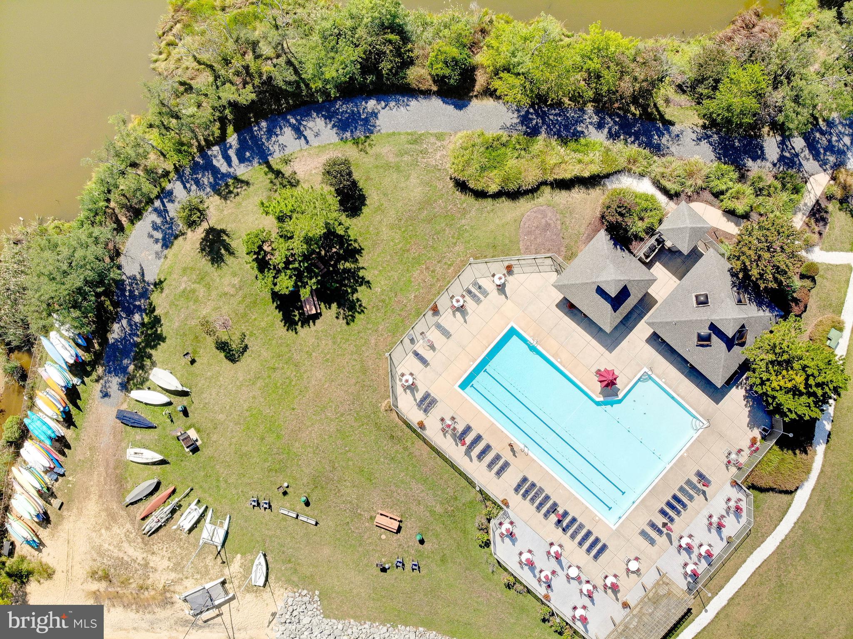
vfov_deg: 56.8
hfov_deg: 71.6
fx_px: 591
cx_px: 426
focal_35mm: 24
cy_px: 320
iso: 100
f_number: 2.8
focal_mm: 4.5
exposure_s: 1/820
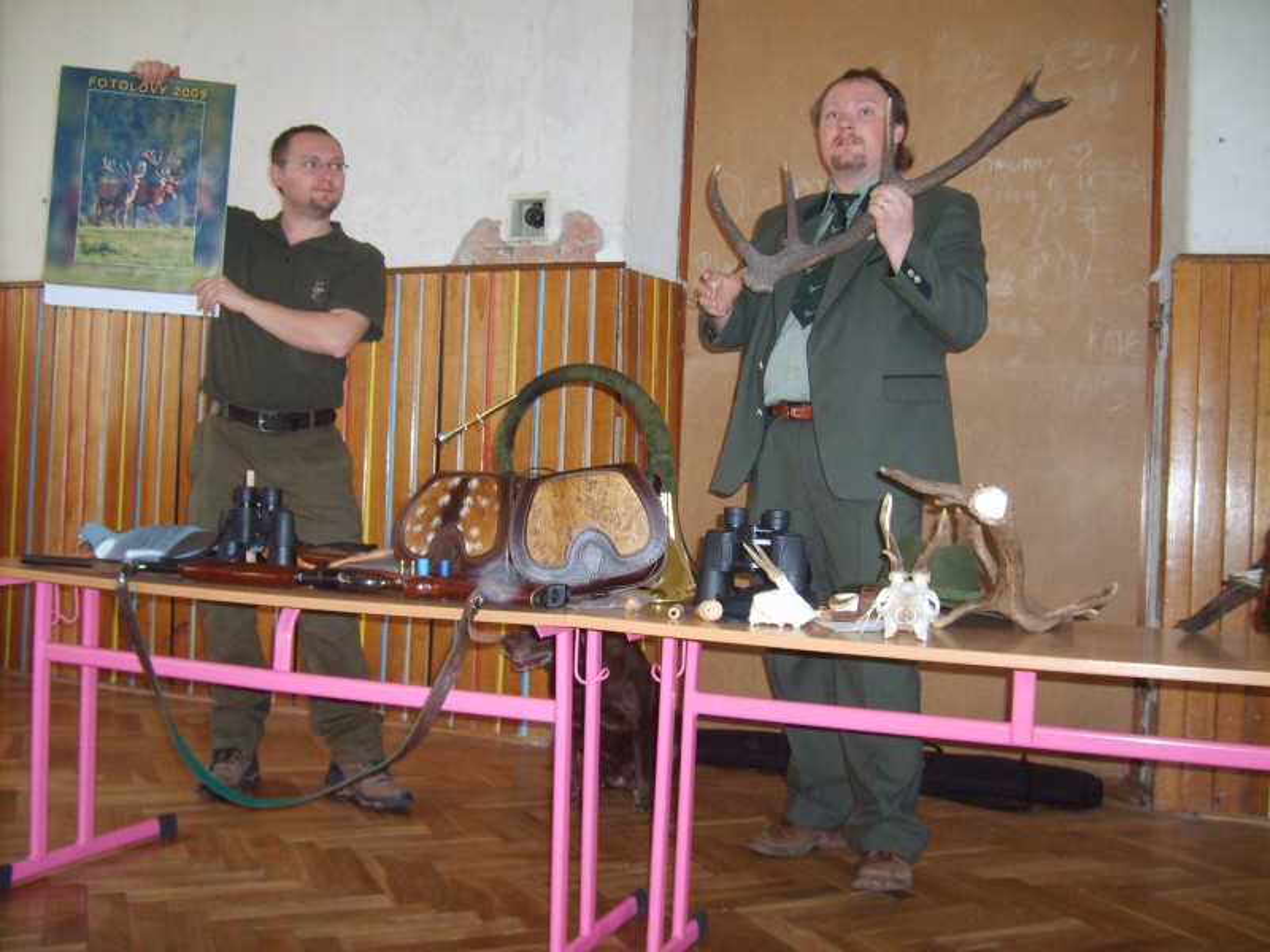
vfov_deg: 40.7
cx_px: 635
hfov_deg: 52.6
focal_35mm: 35
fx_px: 1284
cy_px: 476
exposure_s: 1/45
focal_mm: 5.8
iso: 213
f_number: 2.8
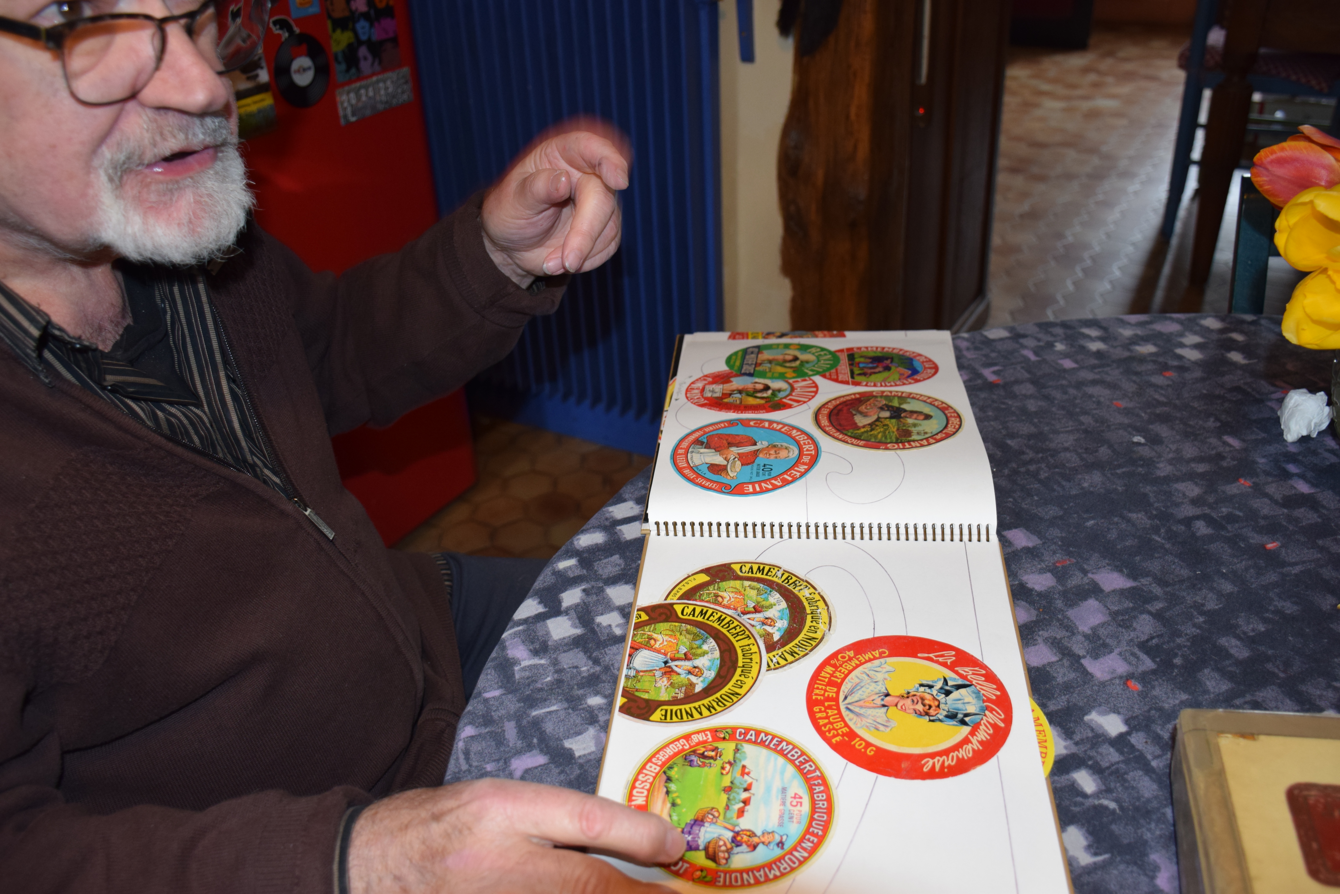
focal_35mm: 33
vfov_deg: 40.0
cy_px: 447
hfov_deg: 57.2
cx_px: 670
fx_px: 1228
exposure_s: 1/60
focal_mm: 22
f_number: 3.5
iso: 720
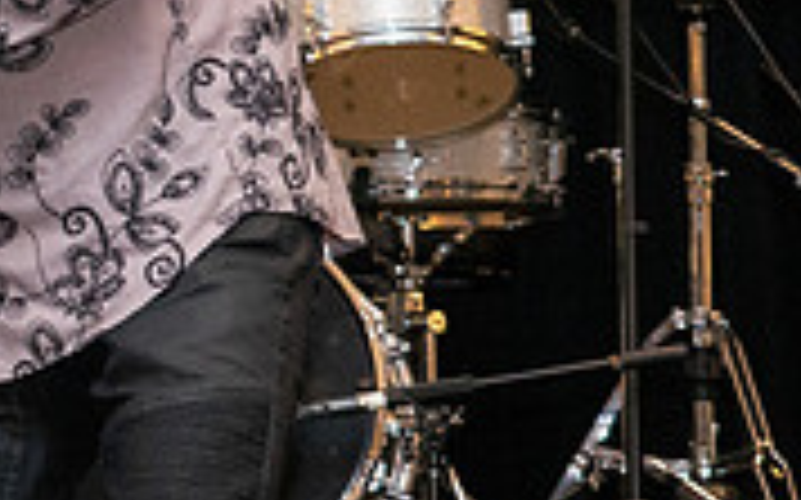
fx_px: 6065
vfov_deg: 4.7
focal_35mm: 278
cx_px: -526
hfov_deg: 7.4
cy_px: -179
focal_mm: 66
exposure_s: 1/200
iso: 4000
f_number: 5
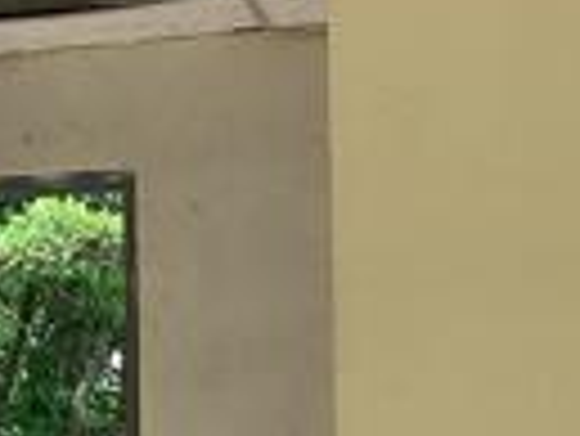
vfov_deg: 9.2
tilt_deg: -1.4
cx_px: 27
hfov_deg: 12.3
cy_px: 551
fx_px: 2667
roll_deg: +0.2
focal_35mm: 159
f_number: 2.4
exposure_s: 1/60
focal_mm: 3.3
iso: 64
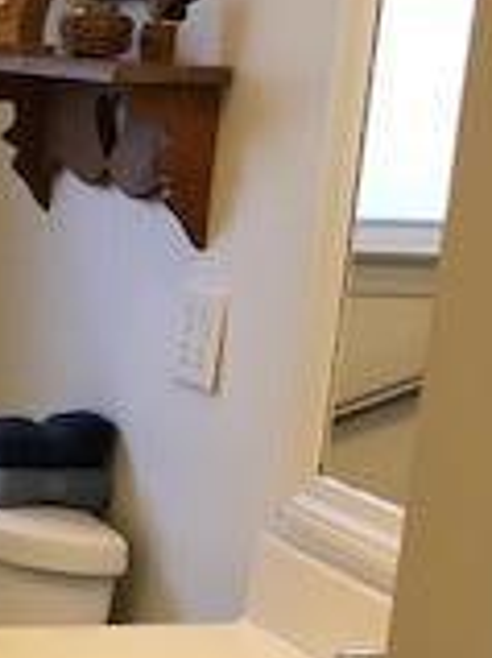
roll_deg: -2.7
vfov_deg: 16.8
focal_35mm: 113
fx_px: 2144
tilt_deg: -18.6
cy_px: 761
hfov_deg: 12.6
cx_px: -198
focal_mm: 3.99
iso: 25
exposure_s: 1/40
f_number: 1.8
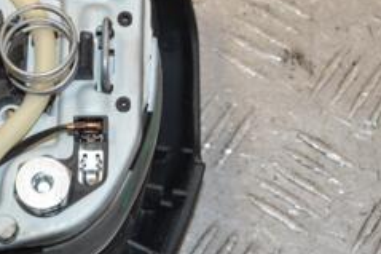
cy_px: 129
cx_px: -43
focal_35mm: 143
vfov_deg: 9.6
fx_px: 1512
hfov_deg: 14.0
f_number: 9
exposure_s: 1/200
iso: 800
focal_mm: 38
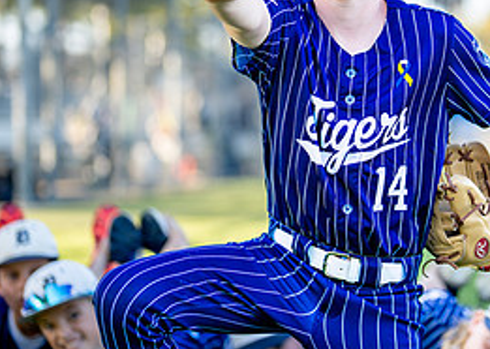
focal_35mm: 124
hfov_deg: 16.1
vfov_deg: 11.6
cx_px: 357
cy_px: 121
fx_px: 1724
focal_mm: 50
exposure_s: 1/1250
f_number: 1.2
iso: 100
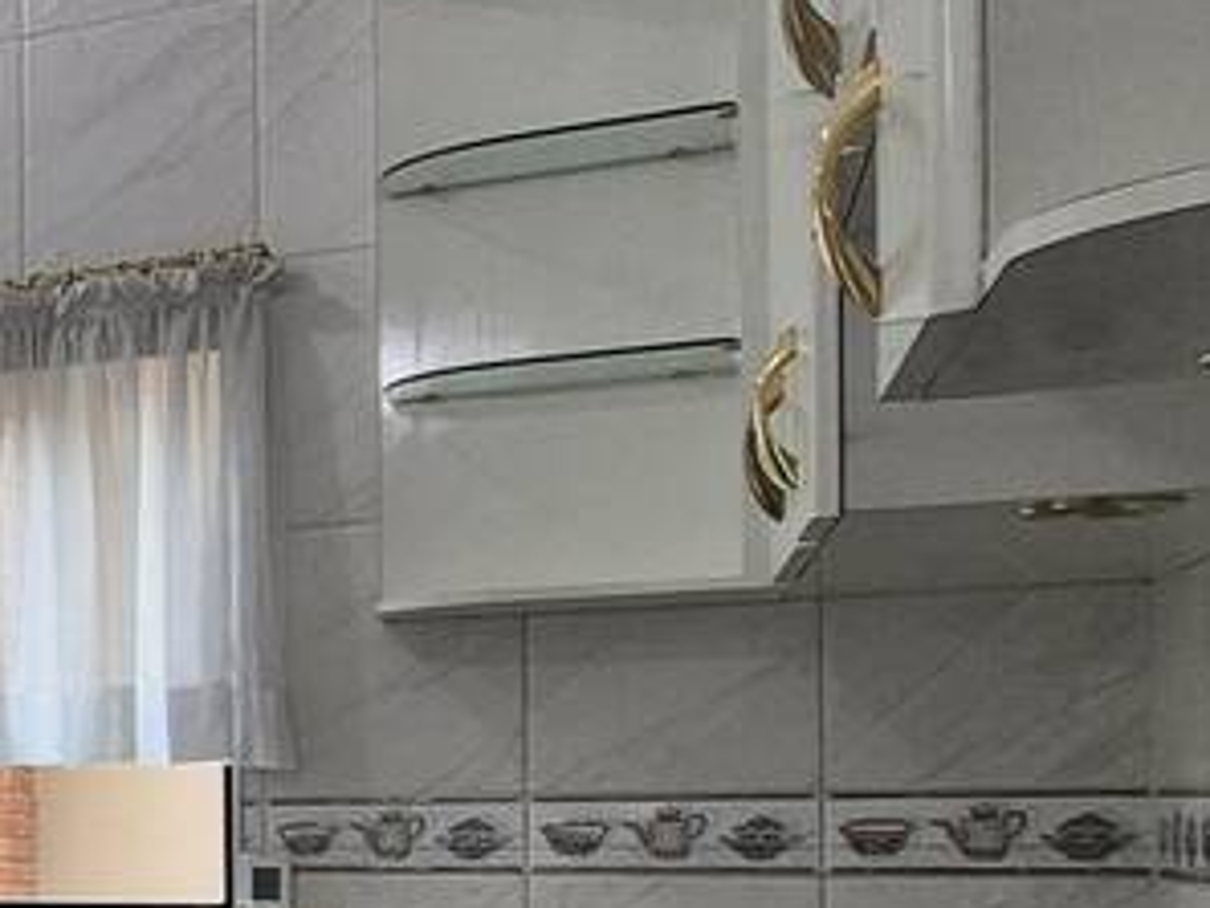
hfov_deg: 17.6
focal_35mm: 63
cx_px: -1377
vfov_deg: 22.8
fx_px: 2203
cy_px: 786
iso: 50
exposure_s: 1/129
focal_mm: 2.2
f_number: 2.2
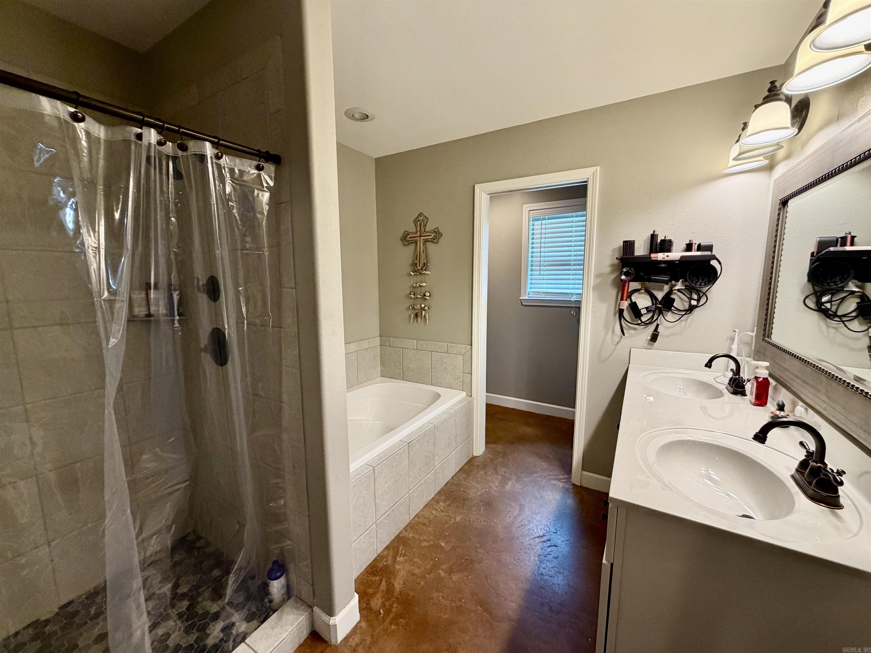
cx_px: 436
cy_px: 326
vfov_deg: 85.7
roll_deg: +0.7
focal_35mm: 14
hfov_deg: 102.1
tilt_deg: -7.6
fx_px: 352
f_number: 2.2
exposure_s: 1/60
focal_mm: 2.22
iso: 250
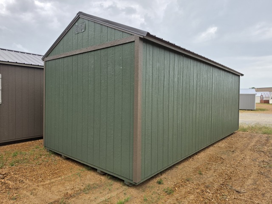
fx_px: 181
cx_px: 136
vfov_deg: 58.9
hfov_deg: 73.9
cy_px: 102
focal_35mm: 23
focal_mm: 6.5
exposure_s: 1/2277
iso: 64
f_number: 1.4
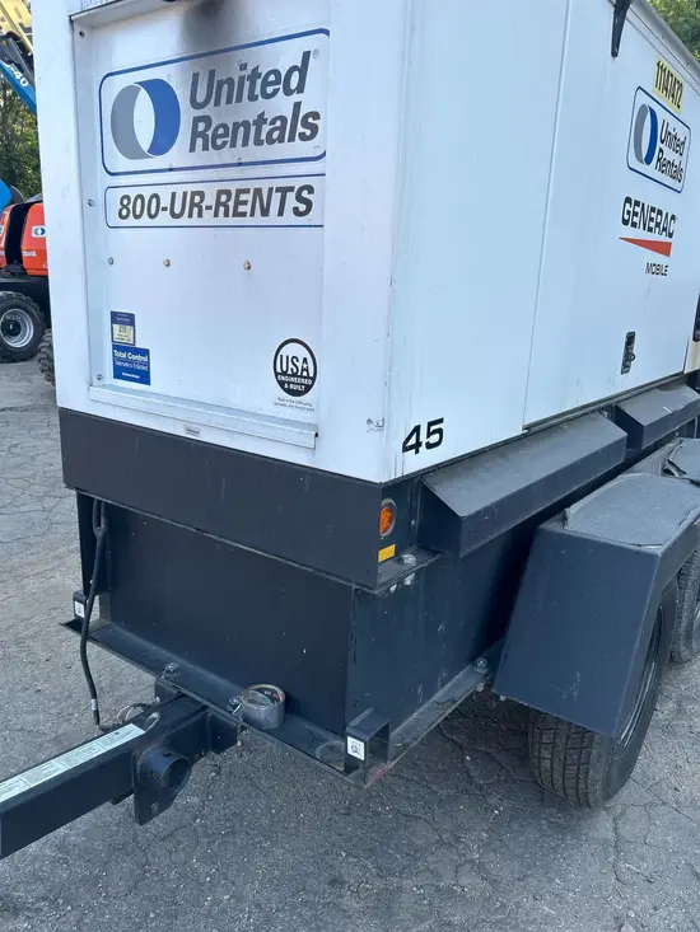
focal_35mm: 26
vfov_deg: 67.3
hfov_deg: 53.1
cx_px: 350
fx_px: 701
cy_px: 466
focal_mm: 5.7
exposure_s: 1/639
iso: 50
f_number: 1.5
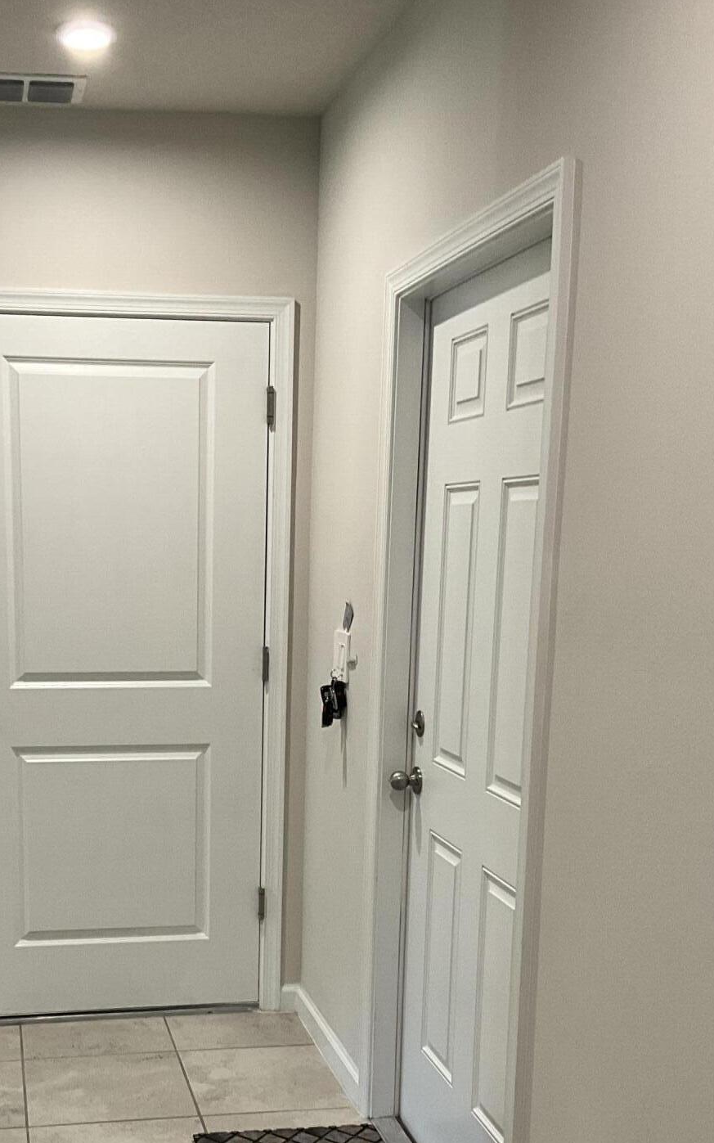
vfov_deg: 44.3
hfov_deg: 28.9
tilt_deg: -13.4
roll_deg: -0.9
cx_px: 200
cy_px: 800
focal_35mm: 44
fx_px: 1370
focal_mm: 3
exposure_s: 1/60
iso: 80
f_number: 1.8
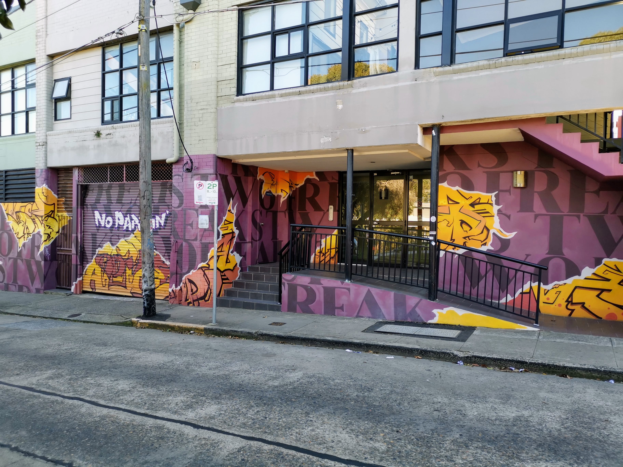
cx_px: 312
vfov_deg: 51.4
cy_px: 234
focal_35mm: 27
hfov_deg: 65.3
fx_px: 486
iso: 50
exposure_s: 1/144
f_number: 1.8
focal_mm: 5.58
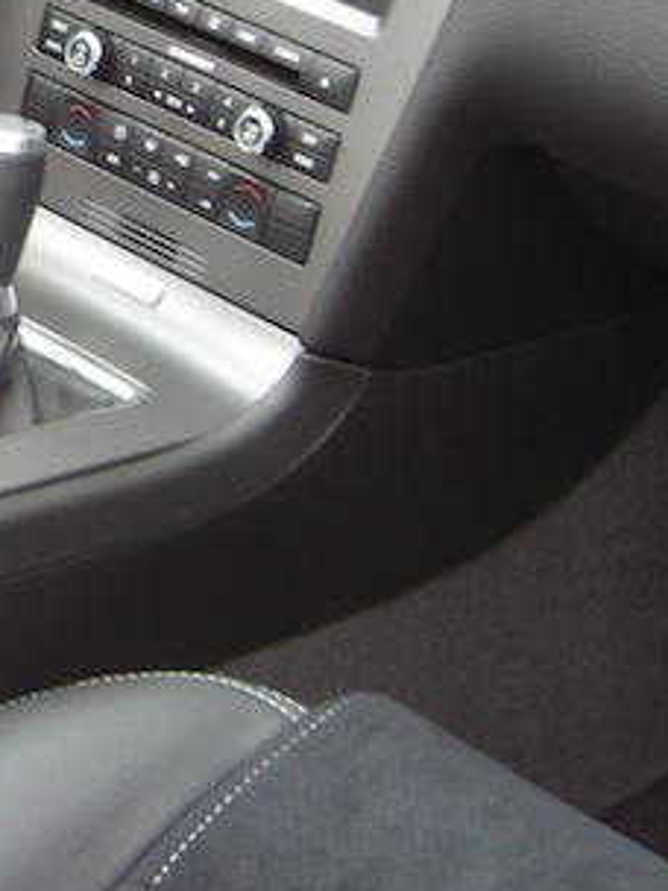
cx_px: -530
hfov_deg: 11.1
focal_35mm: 125
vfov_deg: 15.6
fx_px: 3216
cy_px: 123
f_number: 2.7
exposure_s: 1/125
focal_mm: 6.2
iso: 64
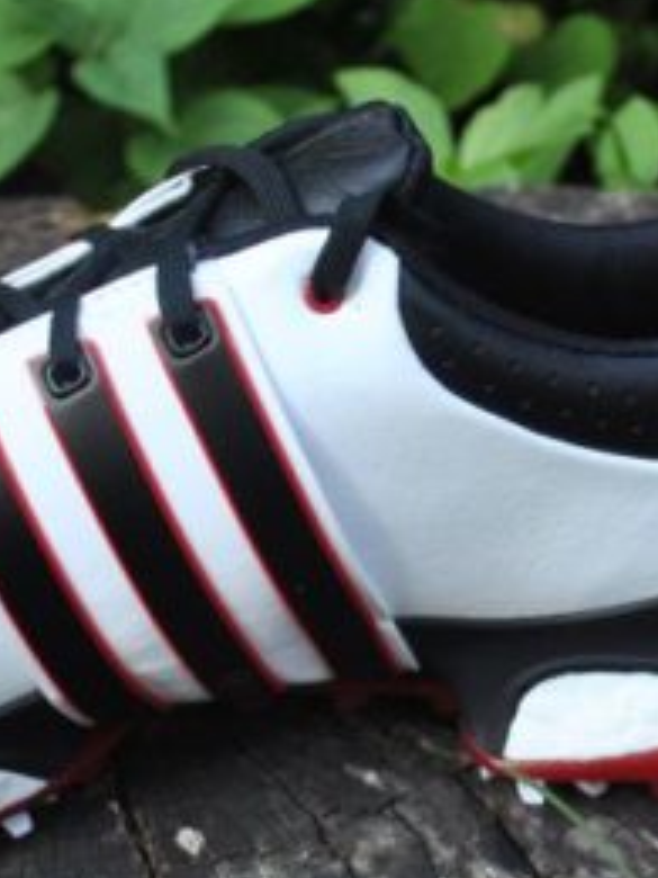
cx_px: 530
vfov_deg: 20.8
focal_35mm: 94
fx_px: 2382
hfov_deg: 15.6
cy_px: 576
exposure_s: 1/100
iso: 200
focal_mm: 22
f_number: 5
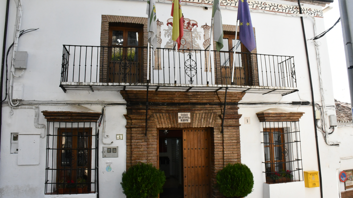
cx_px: 176
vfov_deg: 40.2
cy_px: 98
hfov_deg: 66.1
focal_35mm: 29
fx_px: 271
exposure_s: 1/250
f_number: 22
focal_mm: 18
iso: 2500
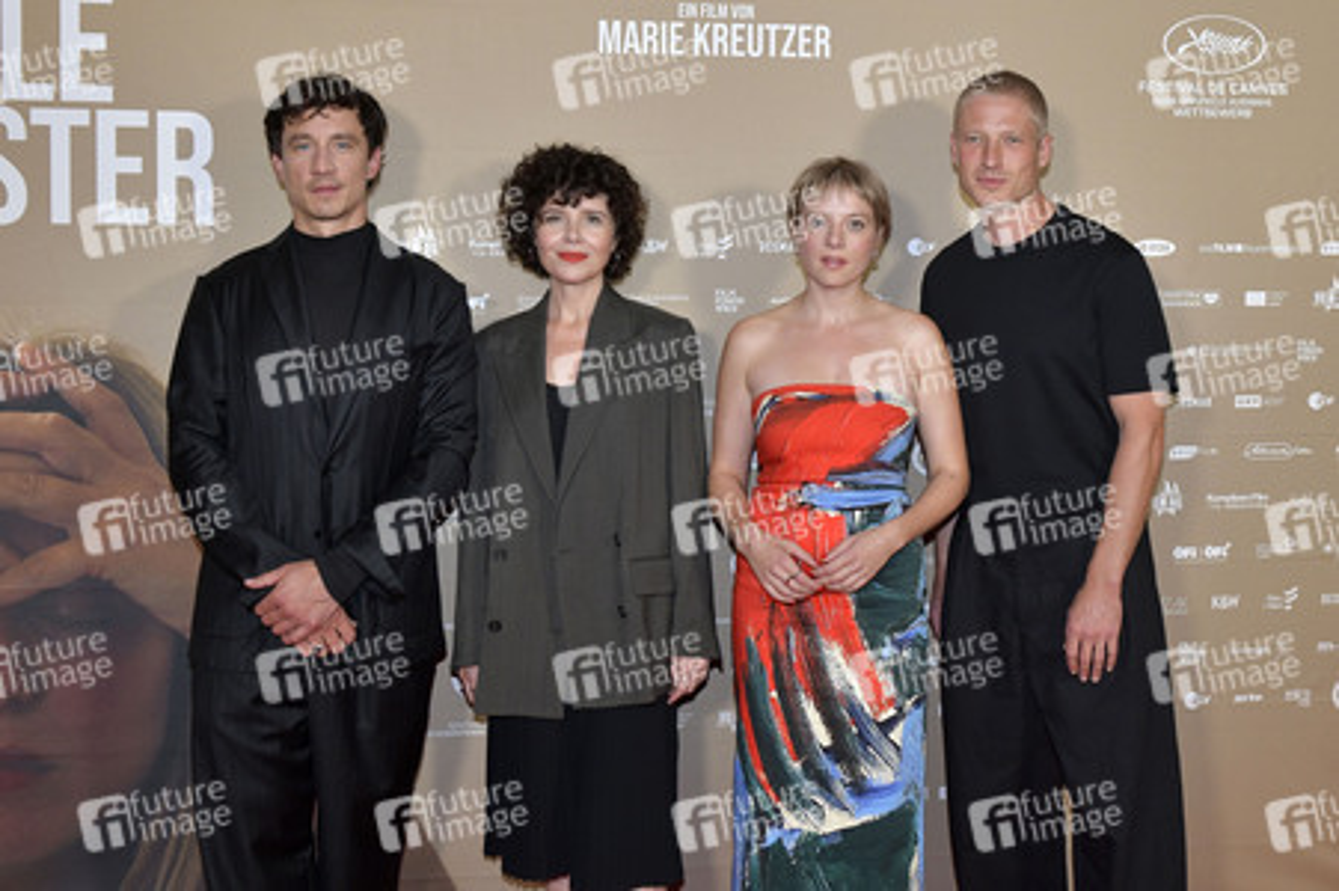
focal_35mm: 34
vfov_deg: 38.8
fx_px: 1264
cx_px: 670
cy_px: 446
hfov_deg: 55.8
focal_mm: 34
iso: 1250
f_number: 6.3
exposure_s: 1/200
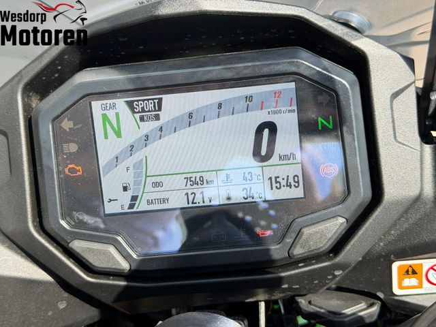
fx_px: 605
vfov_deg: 30.3
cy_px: 164
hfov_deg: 39.7
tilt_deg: -37.5
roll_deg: -3.1
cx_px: 218
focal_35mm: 48
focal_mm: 6.76
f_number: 1.78
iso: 64
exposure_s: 1/875
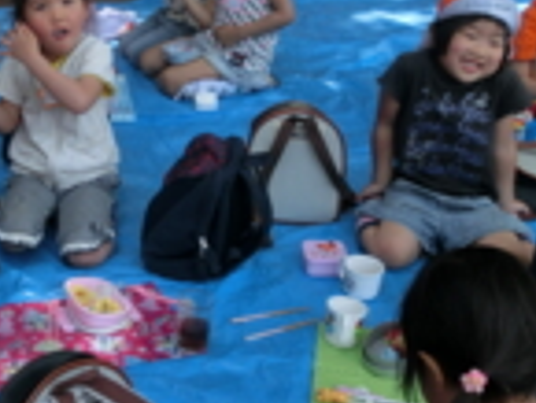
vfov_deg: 22.2
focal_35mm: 66
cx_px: 104
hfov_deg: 28.7
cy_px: 144
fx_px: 1023
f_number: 3
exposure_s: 1/250
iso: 80
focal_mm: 4.24
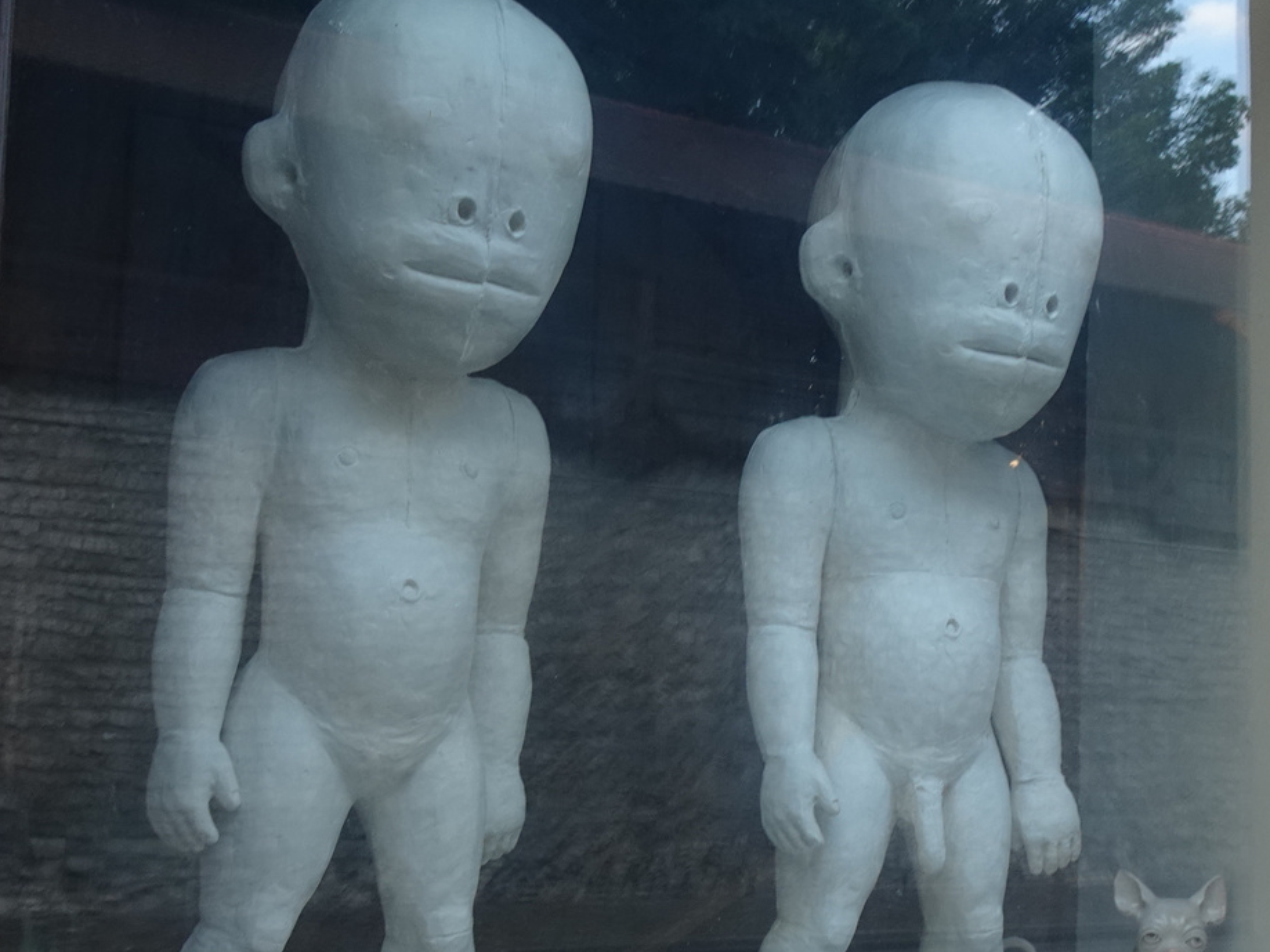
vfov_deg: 30.7
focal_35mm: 47
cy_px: 615
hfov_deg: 40.3
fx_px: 1724
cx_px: 741
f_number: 3.5
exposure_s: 1/30
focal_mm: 4.25
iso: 80
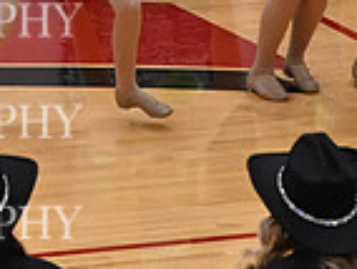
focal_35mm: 412
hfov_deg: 4.7
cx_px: -282
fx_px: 4256
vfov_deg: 3.6
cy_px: -132
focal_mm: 70
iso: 6400
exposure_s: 1/400
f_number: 4
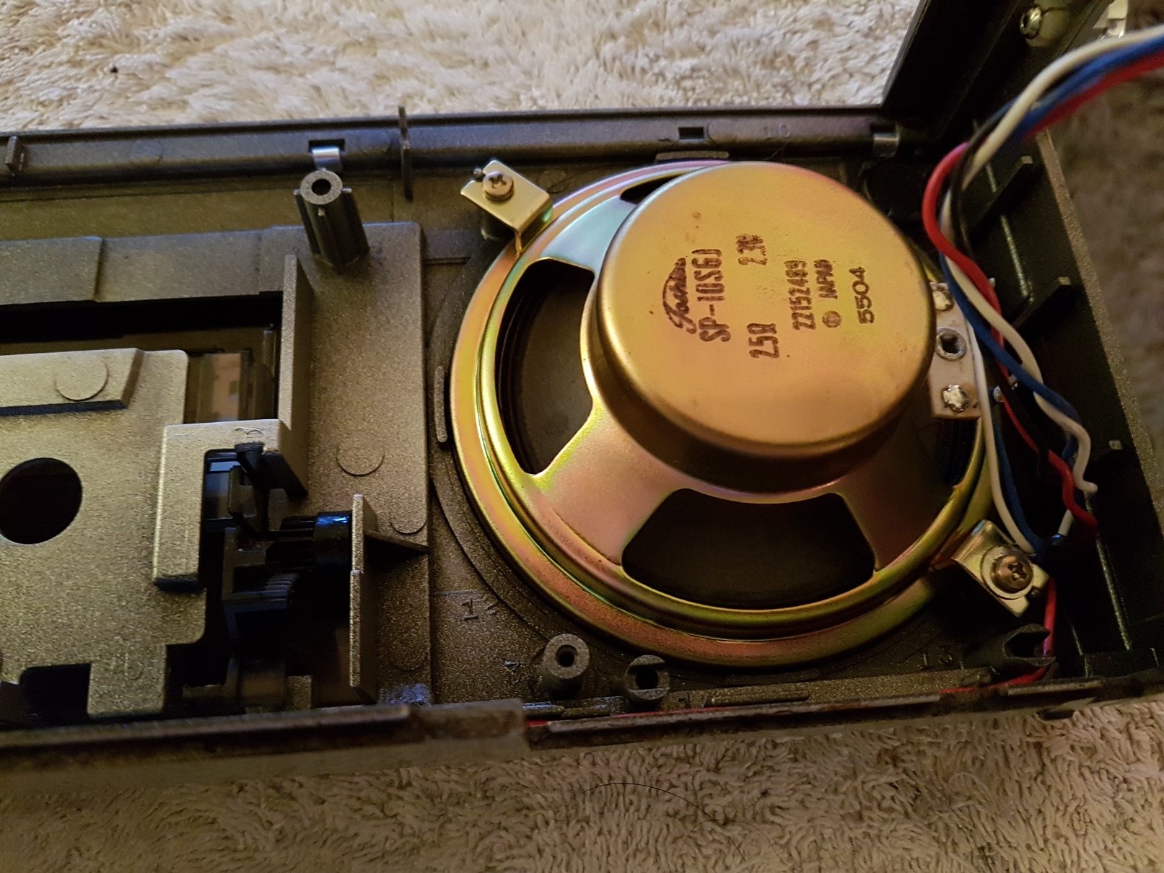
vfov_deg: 53.1
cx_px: 582
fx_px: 874
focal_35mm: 26
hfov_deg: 67.3
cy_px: 436
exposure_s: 1/10
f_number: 1.7
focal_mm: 4.2
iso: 320
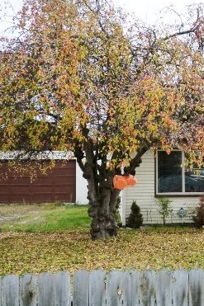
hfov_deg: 25.1
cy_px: 120
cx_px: 189
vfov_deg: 38.0
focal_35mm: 52
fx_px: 442
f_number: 3.3
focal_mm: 5.2
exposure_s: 1/400
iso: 125
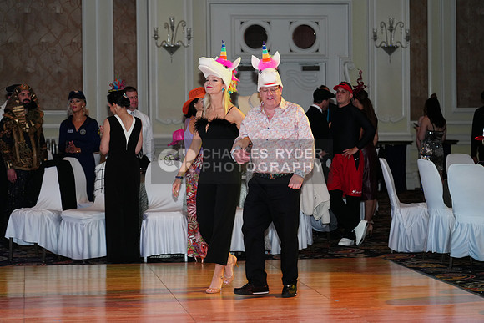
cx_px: 242
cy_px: 162
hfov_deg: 20.8
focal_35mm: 98
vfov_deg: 14.0
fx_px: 1318
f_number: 4
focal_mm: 98
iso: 1600
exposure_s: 1/250
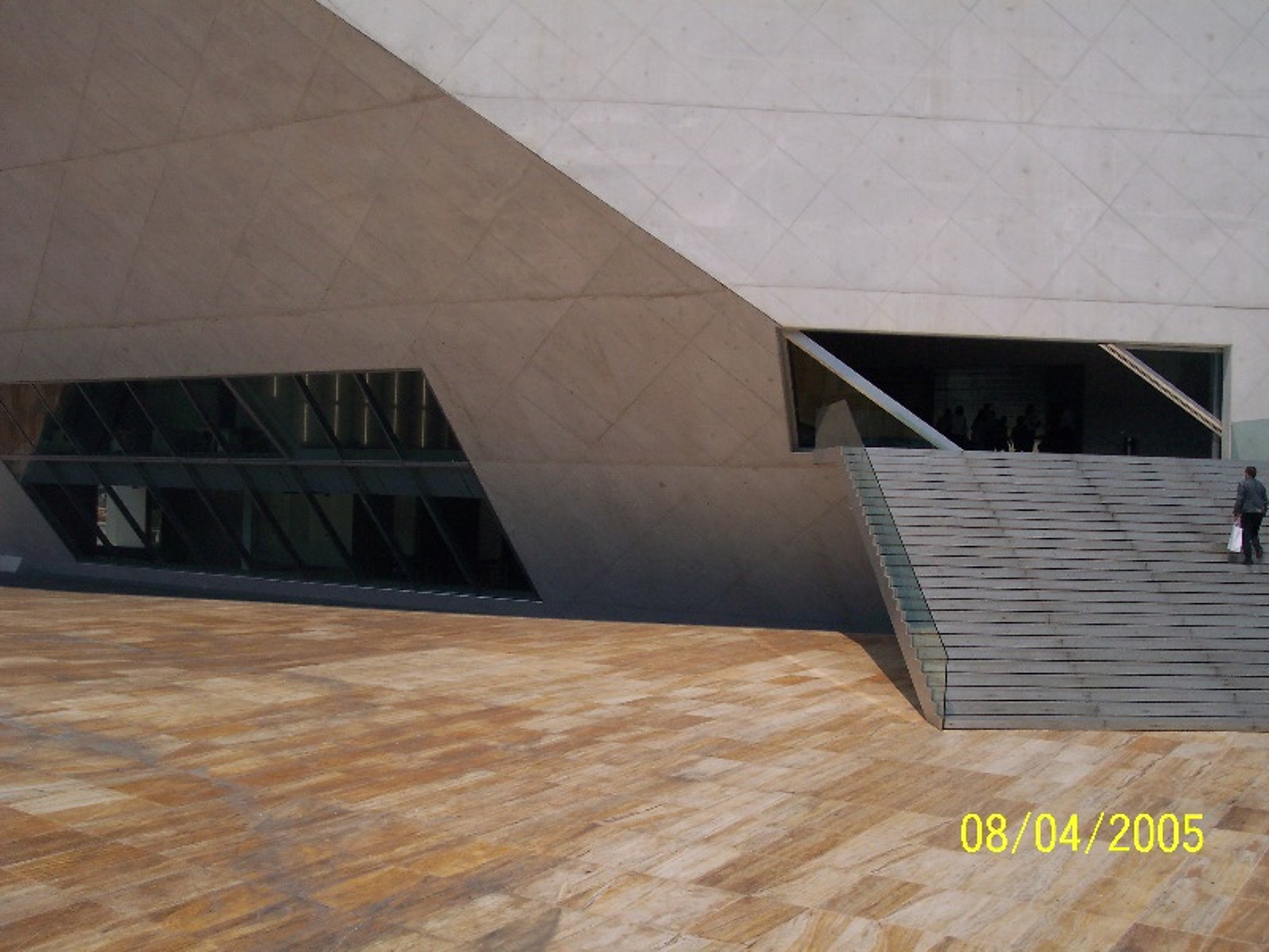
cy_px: 476
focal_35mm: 38
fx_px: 1393
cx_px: 634
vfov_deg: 37.7
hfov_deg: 49.0
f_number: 4.8
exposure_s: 1/1000
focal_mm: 8
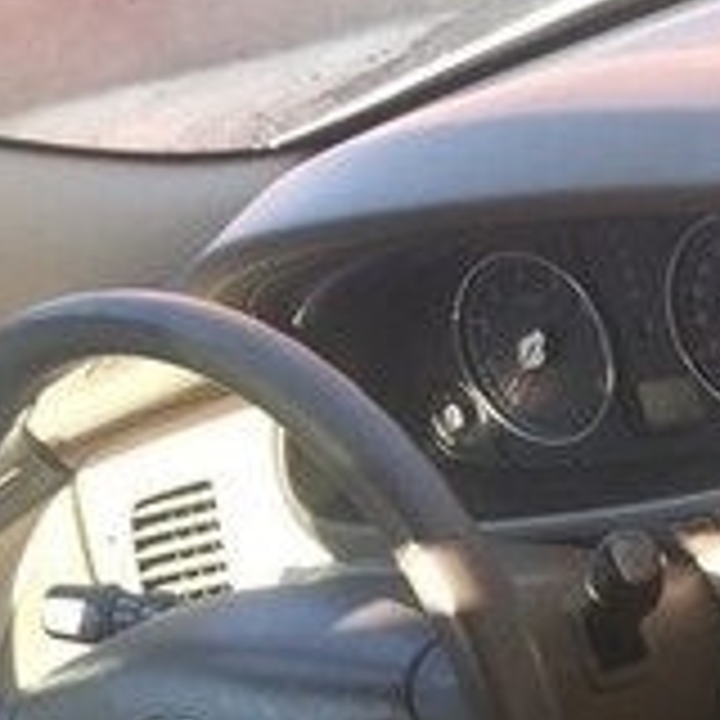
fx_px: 2494
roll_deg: +19.8
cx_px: 1368
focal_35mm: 106
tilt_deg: -32.8
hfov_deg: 14.2
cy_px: 902
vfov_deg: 15.7
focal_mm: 4.15
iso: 32
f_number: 2.2
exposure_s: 1/119
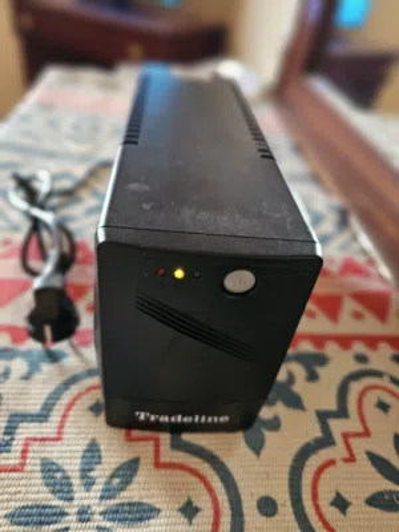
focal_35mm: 23
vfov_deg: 73.9
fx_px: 353
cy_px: 266
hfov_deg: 58.9
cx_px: 200
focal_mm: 6.3
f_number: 1.7
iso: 1000
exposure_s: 1/24
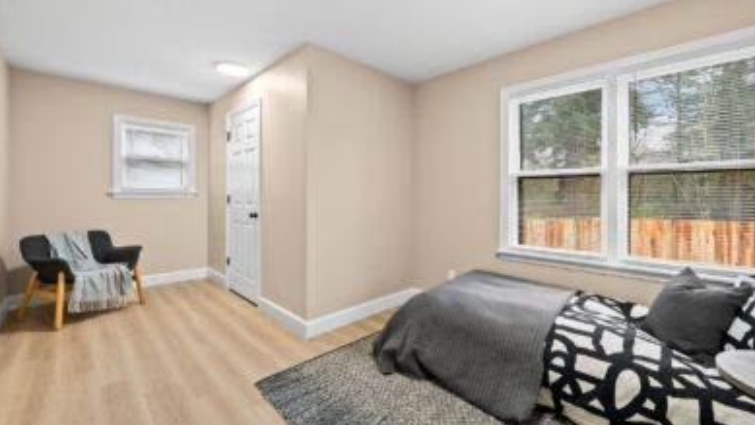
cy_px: 226
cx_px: 382
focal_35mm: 14
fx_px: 280
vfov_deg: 74.3
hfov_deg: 106.8
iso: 1000
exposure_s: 1/13
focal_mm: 13
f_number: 7.1
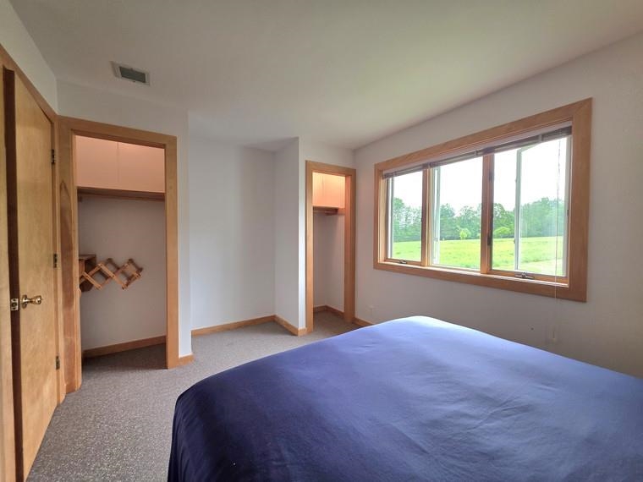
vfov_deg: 89.9
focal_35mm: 13
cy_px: 241
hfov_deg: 106.2
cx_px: 322
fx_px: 241
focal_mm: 2.2
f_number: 1.9
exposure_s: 1/120
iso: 100
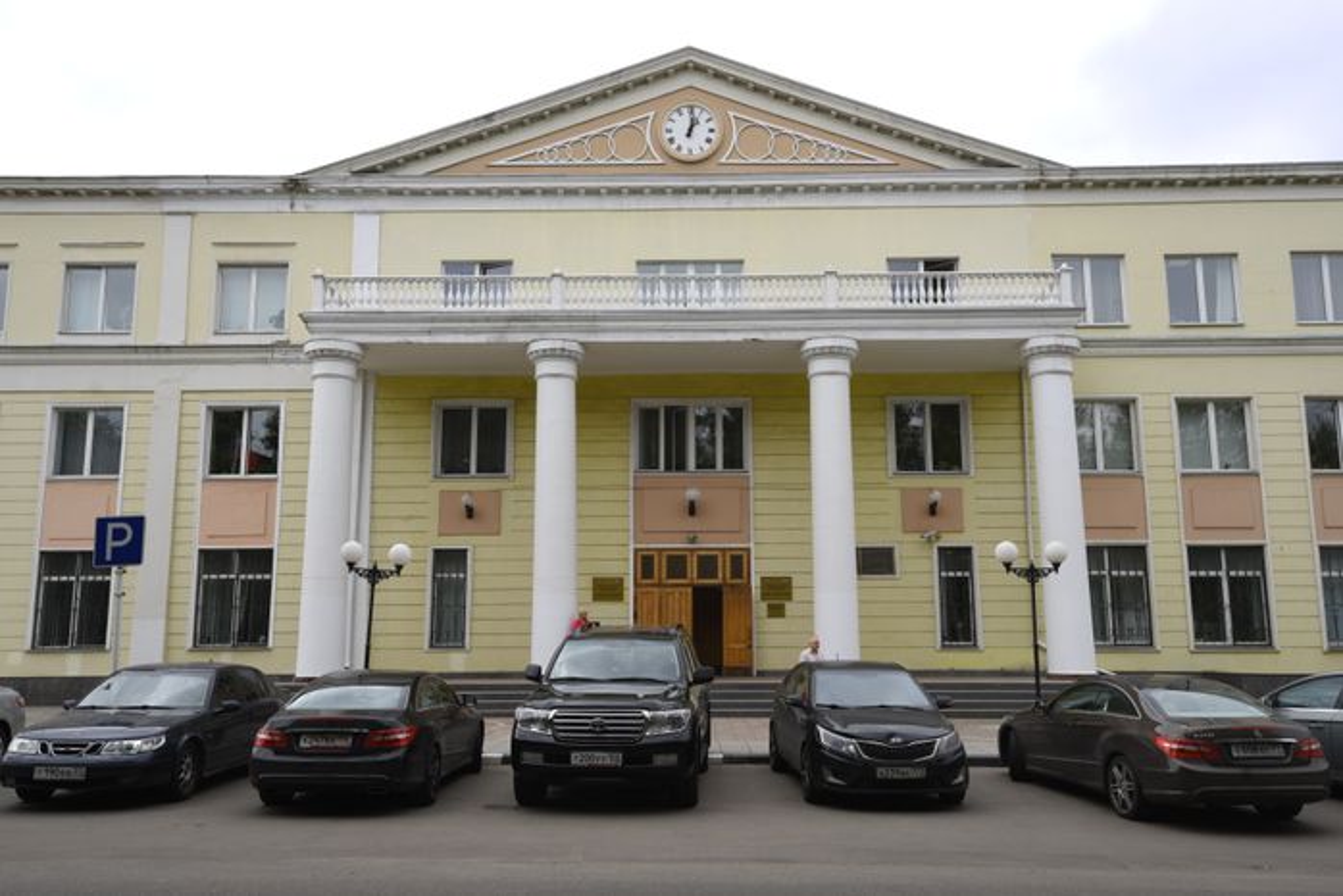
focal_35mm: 31
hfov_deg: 60.3
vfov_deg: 42.4
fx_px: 1157
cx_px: 672
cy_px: 448
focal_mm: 31
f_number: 8
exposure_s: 1/80
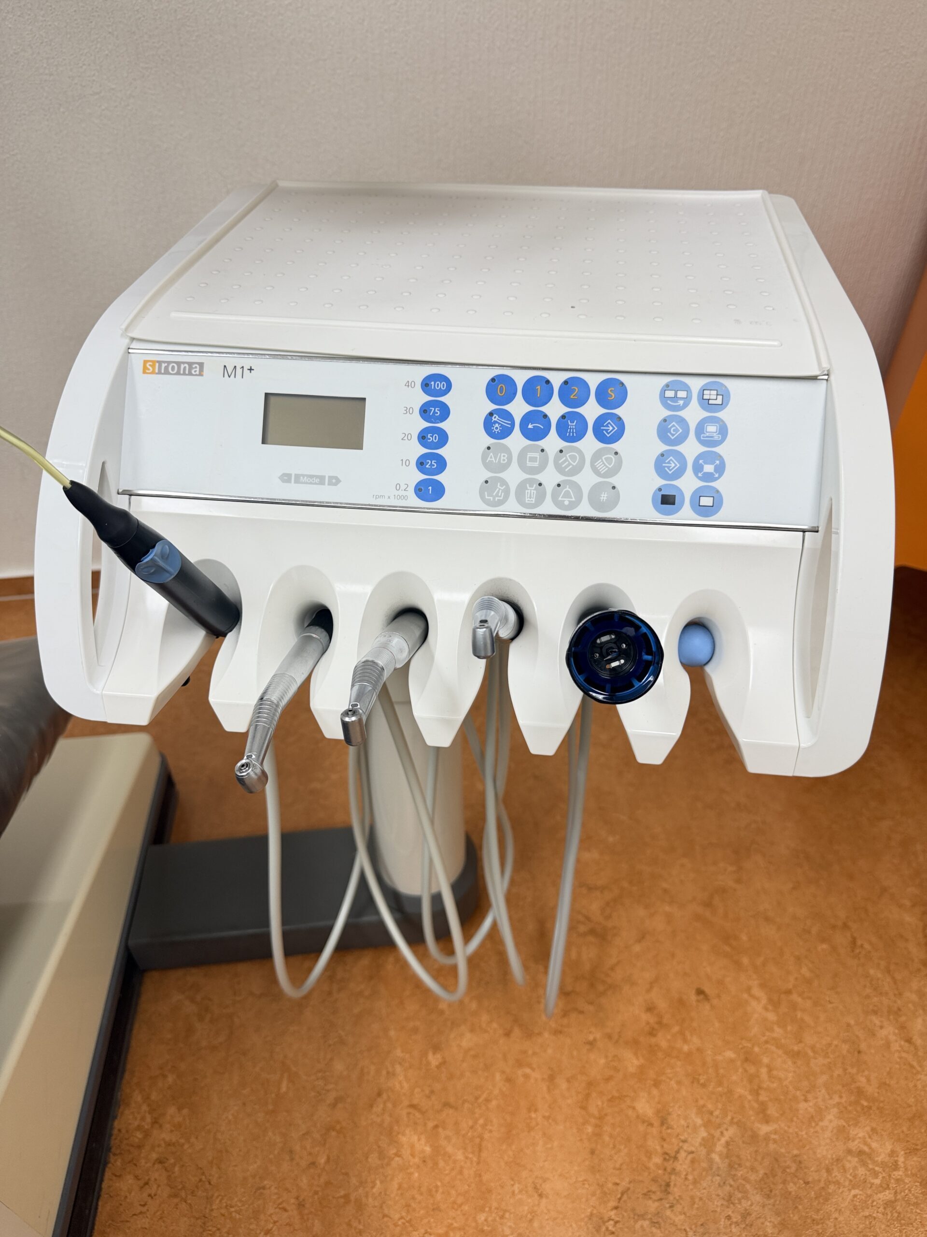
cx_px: 464
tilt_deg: -40.9
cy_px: 618
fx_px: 857
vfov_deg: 71.6
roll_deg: +2.9
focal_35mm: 24
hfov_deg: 56.8
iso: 80
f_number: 1.78
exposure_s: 1/100
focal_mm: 6.76
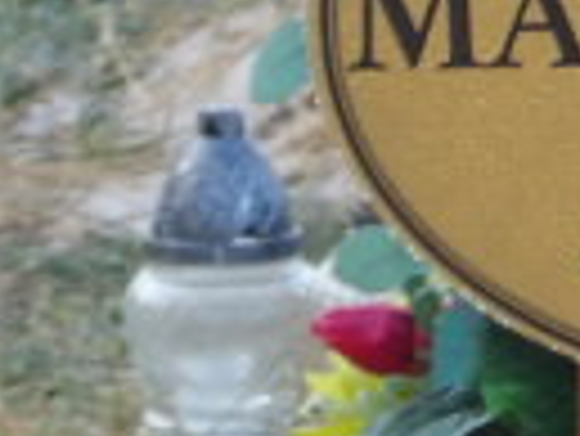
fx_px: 9006
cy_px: 31
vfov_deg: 2.8
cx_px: 845
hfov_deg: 3.7
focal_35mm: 537
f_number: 6.6
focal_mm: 19.6
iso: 200
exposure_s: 1/54
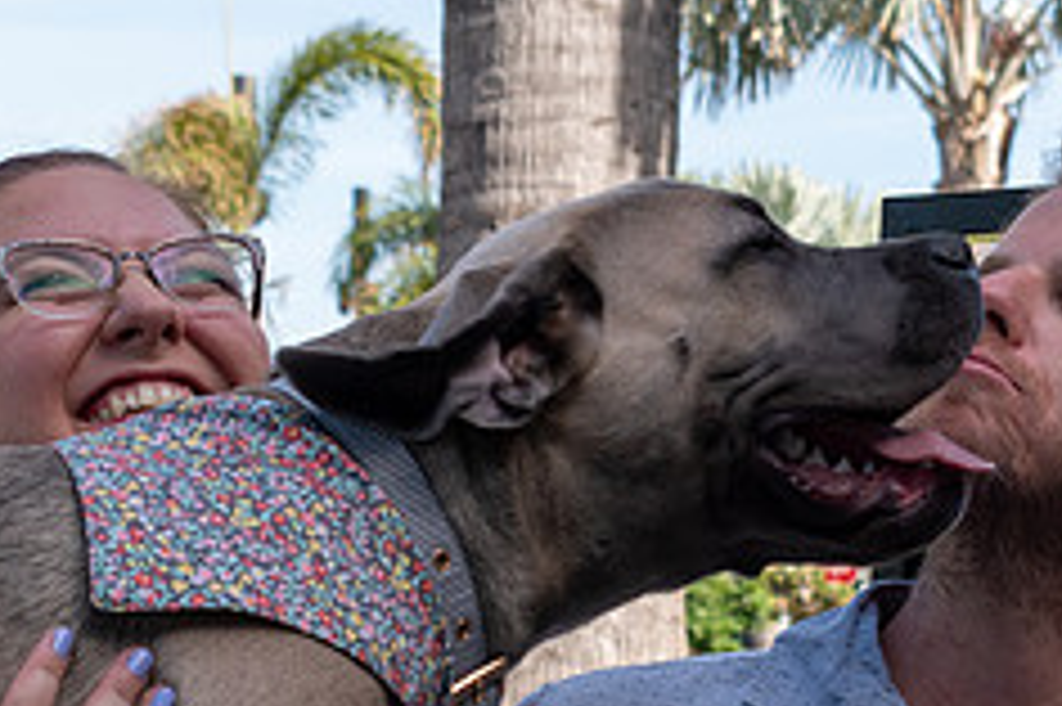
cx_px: 531
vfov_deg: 8.8
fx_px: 4569
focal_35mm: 155
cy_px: 758
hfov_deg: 13.3
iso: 200
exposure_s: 1/250
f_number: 8
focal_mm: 42
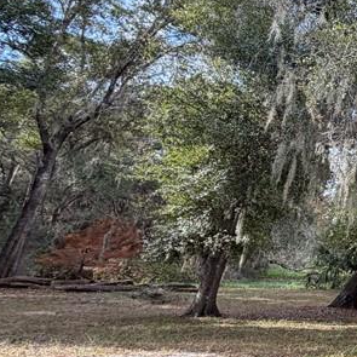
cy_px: 180
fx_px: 502
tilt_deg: +10.8
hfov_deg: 23.9
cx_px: 608
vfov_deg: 39.2
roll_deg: -3.6
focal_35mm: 43
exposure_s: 1/273
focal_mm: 2.22
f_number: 2.2
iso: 50
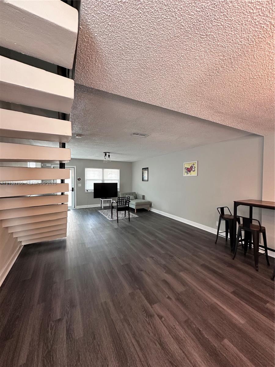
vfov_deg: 102.1
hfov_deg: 85.7
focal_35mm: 14
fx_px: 148
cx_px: 138
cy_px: 184
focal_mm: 2.22
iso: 320
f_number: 2.2
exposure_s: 1/60
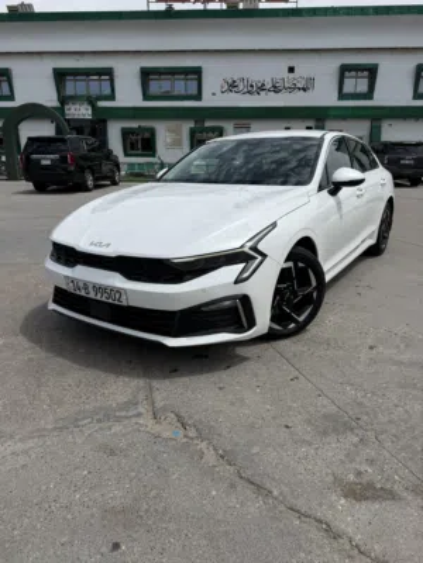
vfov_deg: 71.6
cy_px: 282
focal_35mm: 24
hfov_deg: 56.8
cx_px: 212
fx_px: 391
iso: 80
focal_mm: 6.76
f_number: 1.78
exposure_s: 1/9091
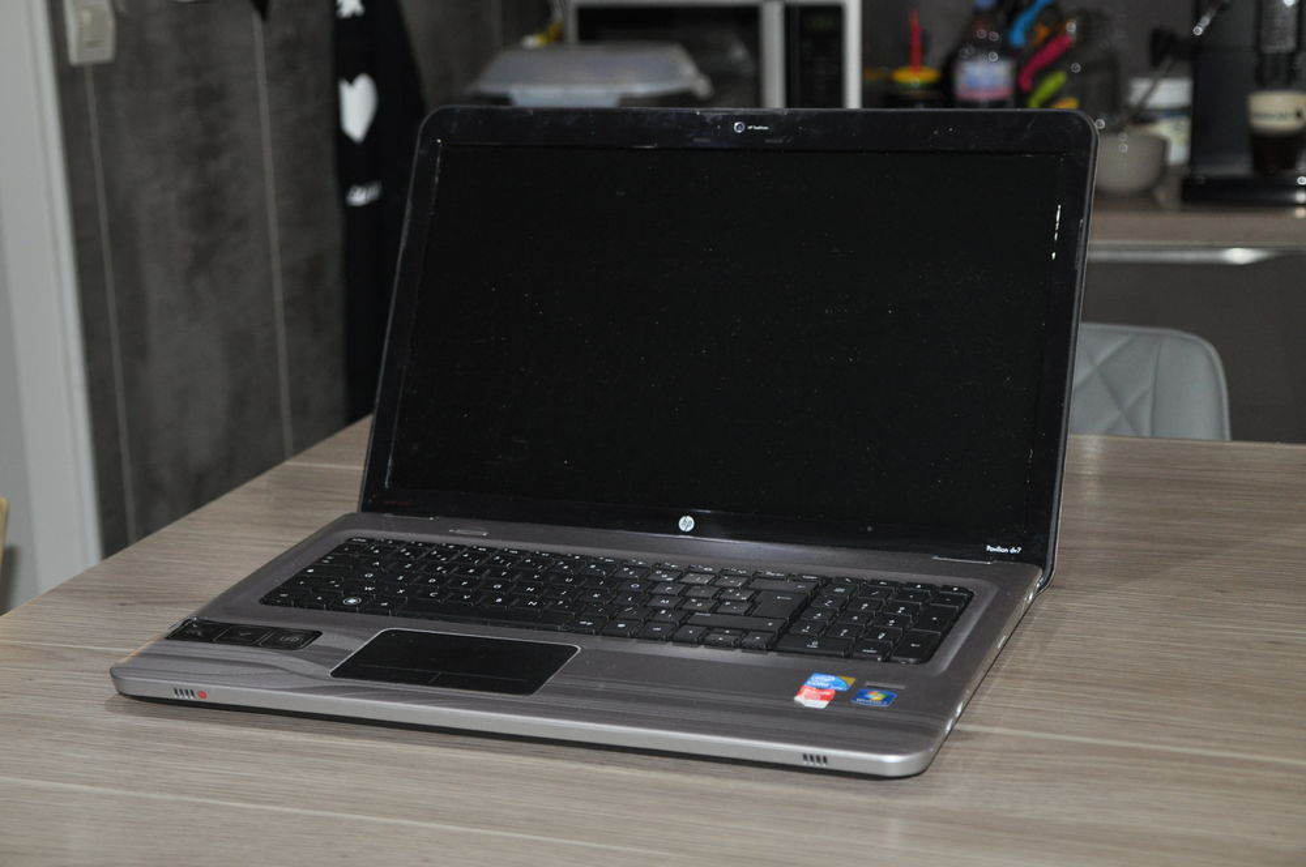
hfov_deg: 30.5
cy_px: 434
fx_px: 2391
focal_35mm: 66
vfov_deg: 20.6
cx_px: 653
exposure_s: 1/60
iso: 800
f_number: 4.8
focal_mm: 44
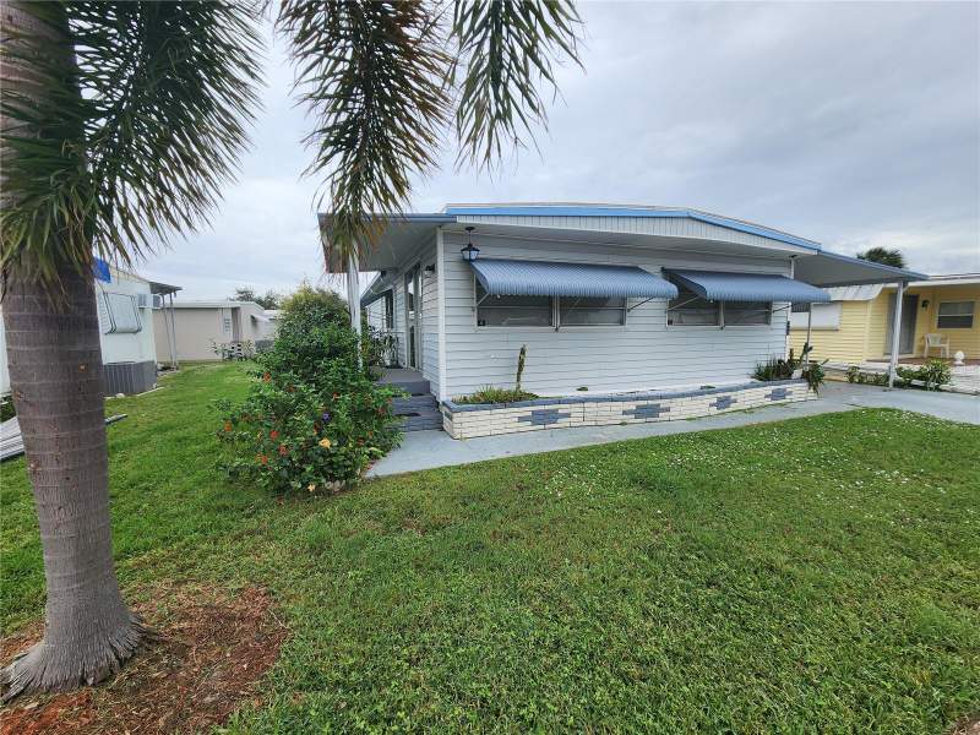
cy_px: 368
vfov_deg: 89.9
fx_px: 368
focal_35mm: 13
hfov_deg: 106.2
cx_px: 490
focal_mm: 2.2
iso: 50
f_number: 2.2
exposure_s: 1/799
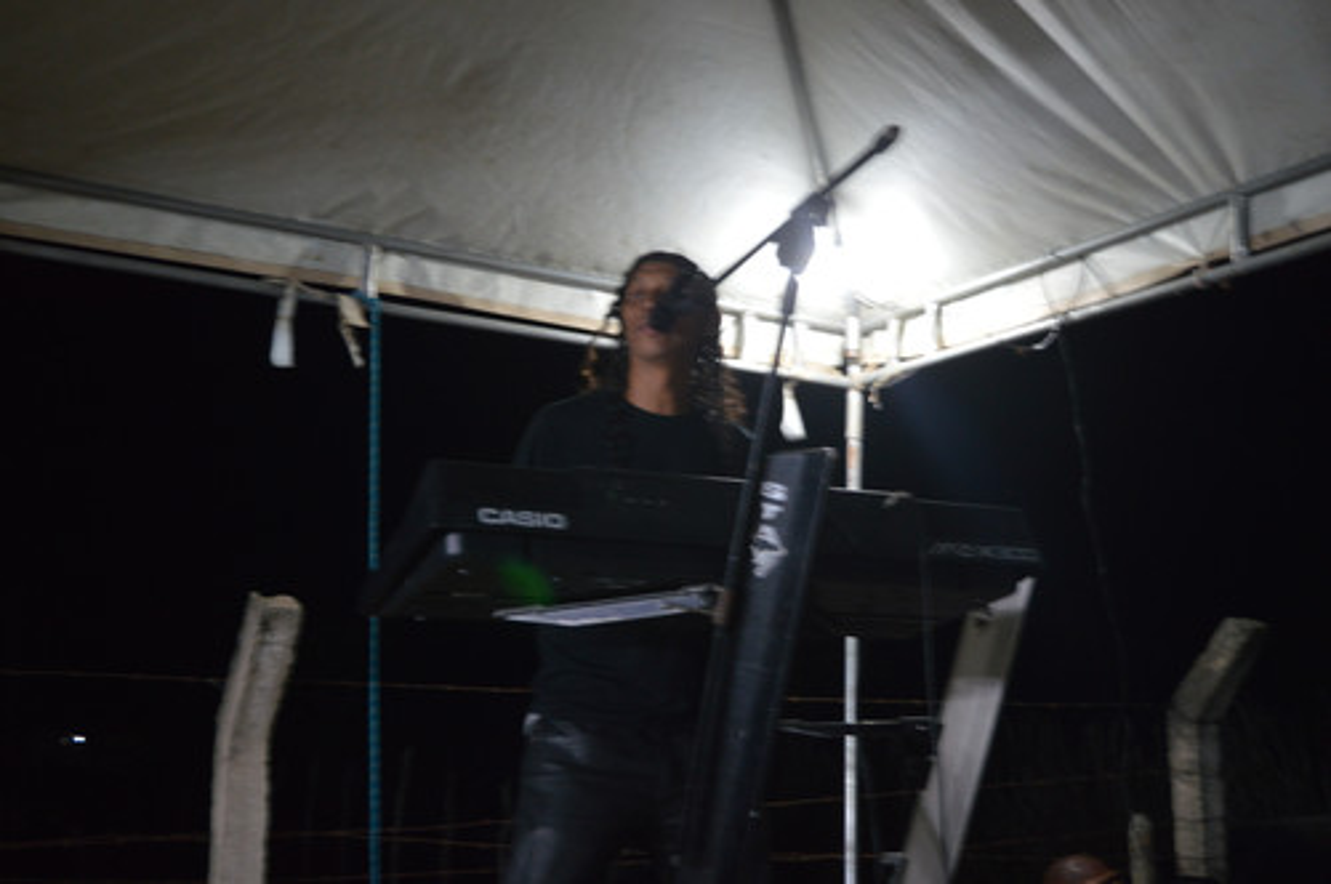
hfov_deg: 46.5
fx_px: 1551
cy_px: 442
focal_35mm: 42
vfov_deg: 31.8
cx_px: 666
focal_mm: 28
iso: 560
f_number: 4.2
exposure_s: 1/15
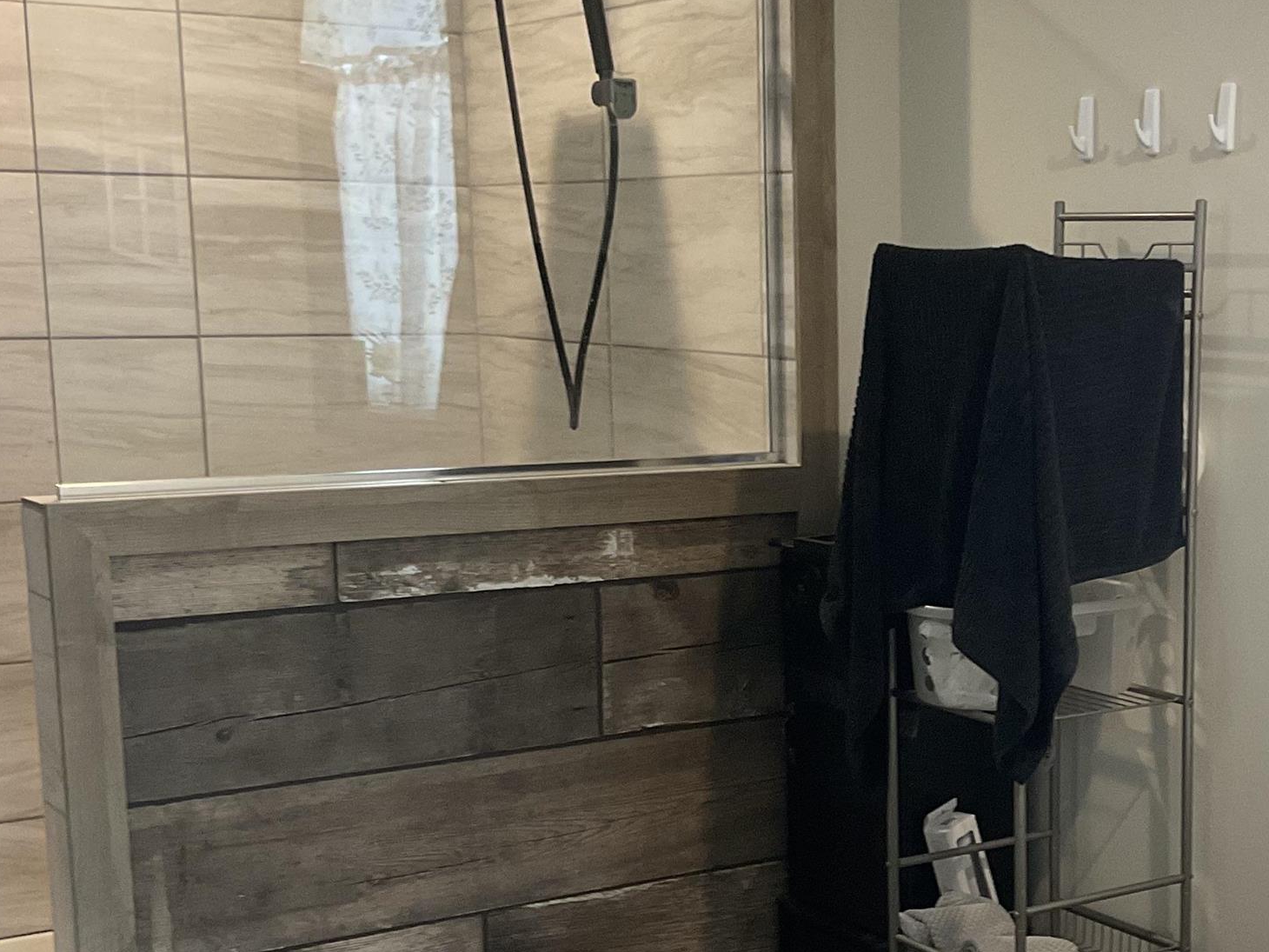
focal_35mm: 61
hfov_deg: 30.7
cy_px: 676
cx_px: 1060
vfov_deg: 23.8
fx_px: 2236
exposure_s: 1/60
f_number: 1.8
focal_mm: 3
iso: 64
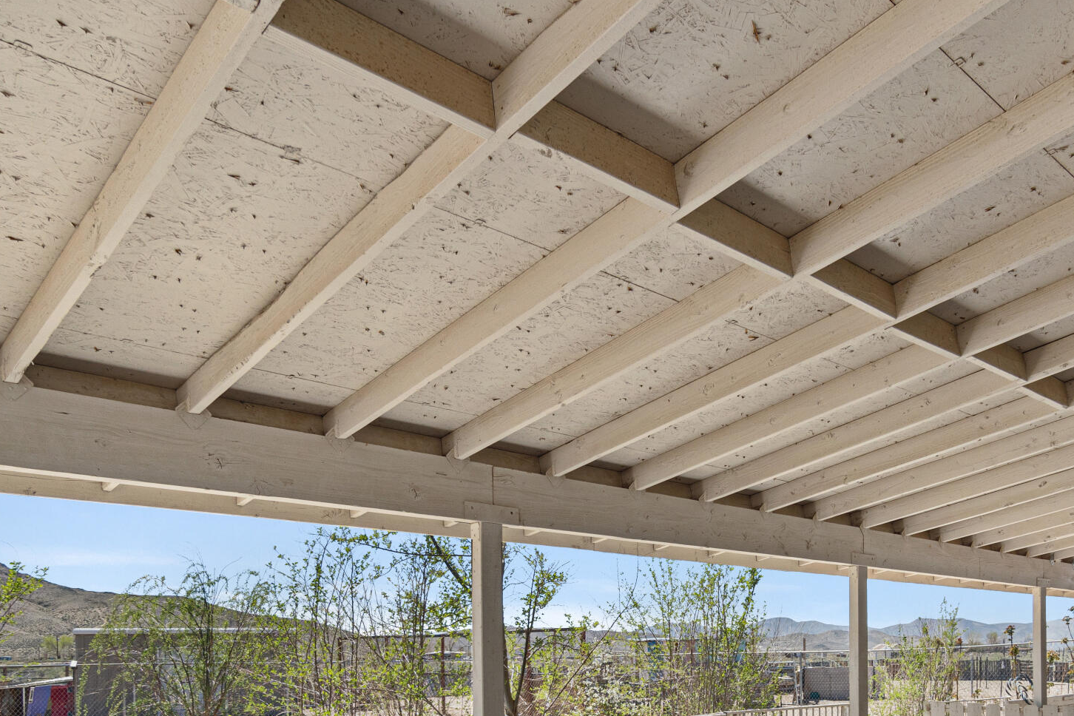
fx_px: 925
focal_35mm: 31
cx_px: 626
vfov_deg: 38.9
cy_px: 666
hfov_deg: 59.9
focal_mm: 10
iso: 100
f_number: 8
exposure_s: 1/25
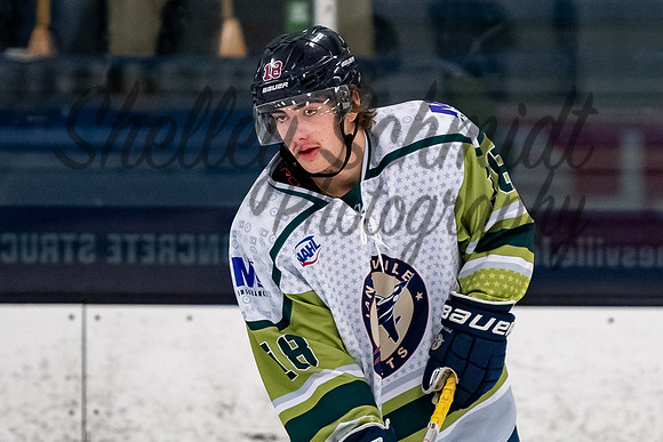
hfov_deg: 3.6
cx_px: 332
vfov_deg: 2.4
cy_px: 158
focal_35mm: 569
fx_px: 10474
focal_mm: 195
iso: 2000
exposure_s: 1/800
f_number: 3.2
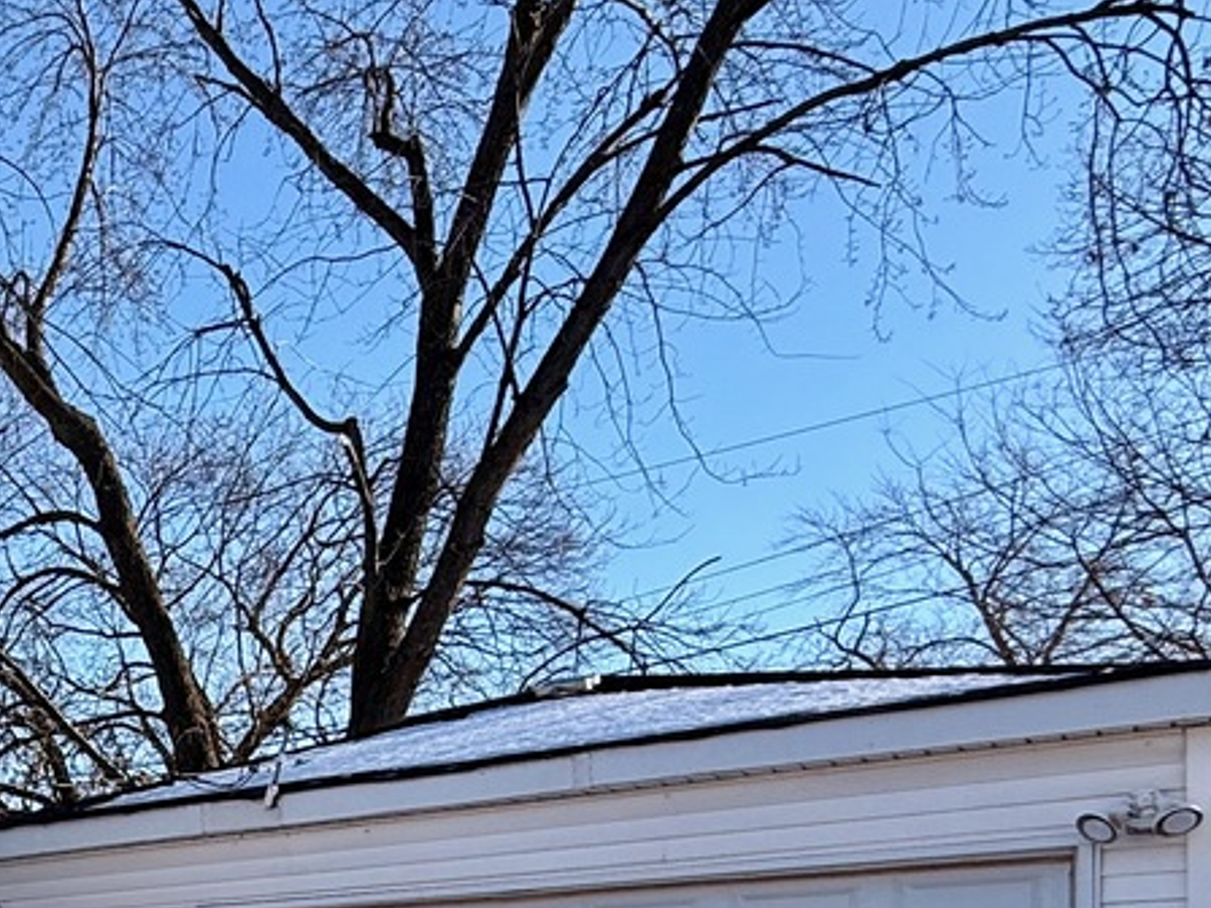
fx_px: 1574
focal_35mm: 45
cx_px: -232
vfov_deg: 28.7
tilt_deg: +2.0
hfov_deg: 34.1
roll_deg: +0.2
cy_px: 1038
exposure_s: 1/1285
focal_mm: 2.22
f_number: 2.2
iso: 50
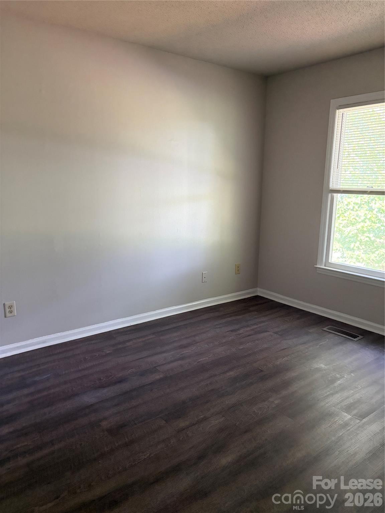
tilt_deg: -13.1
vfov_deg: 67.3
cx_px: 192
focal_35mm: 26
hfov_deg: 53.1
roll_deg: +0.9
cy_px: 256
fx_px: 386
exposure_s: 1/54
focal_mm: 5.96
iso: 500
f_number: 1.6
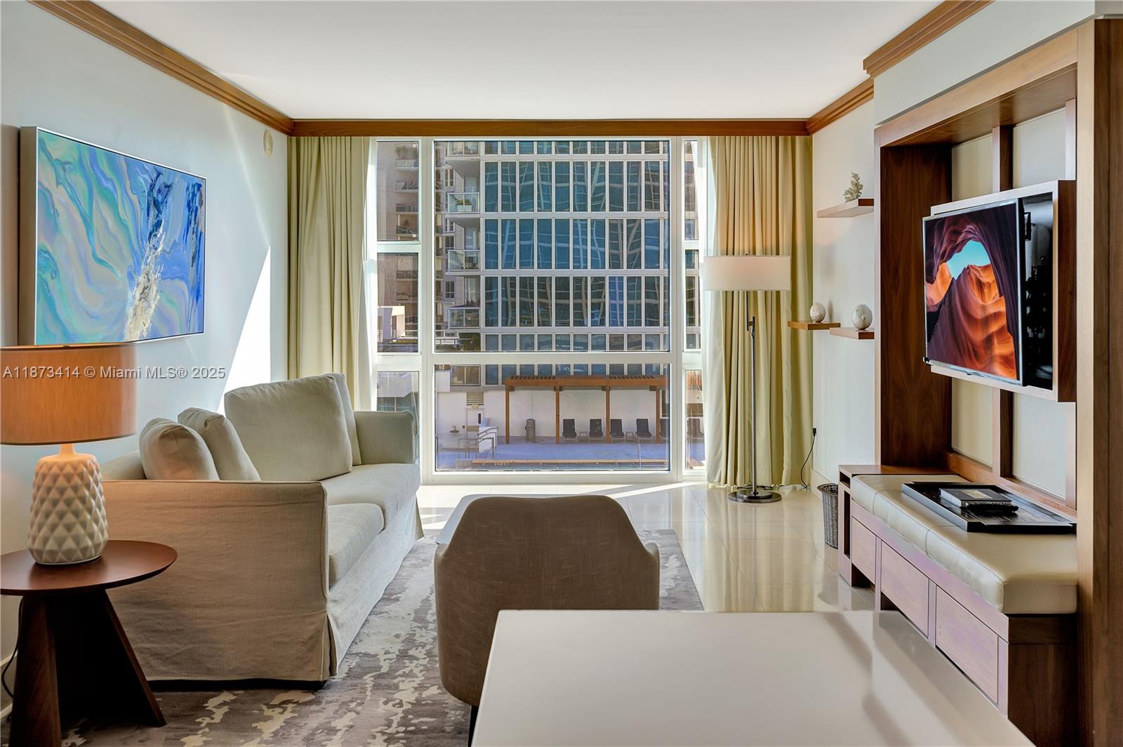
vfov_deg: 37.8
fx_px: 1091
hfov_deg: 54.5
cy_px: 374
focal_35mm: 35
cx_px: 562
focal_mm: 35
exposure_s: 1/40
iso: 100
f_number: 6.3
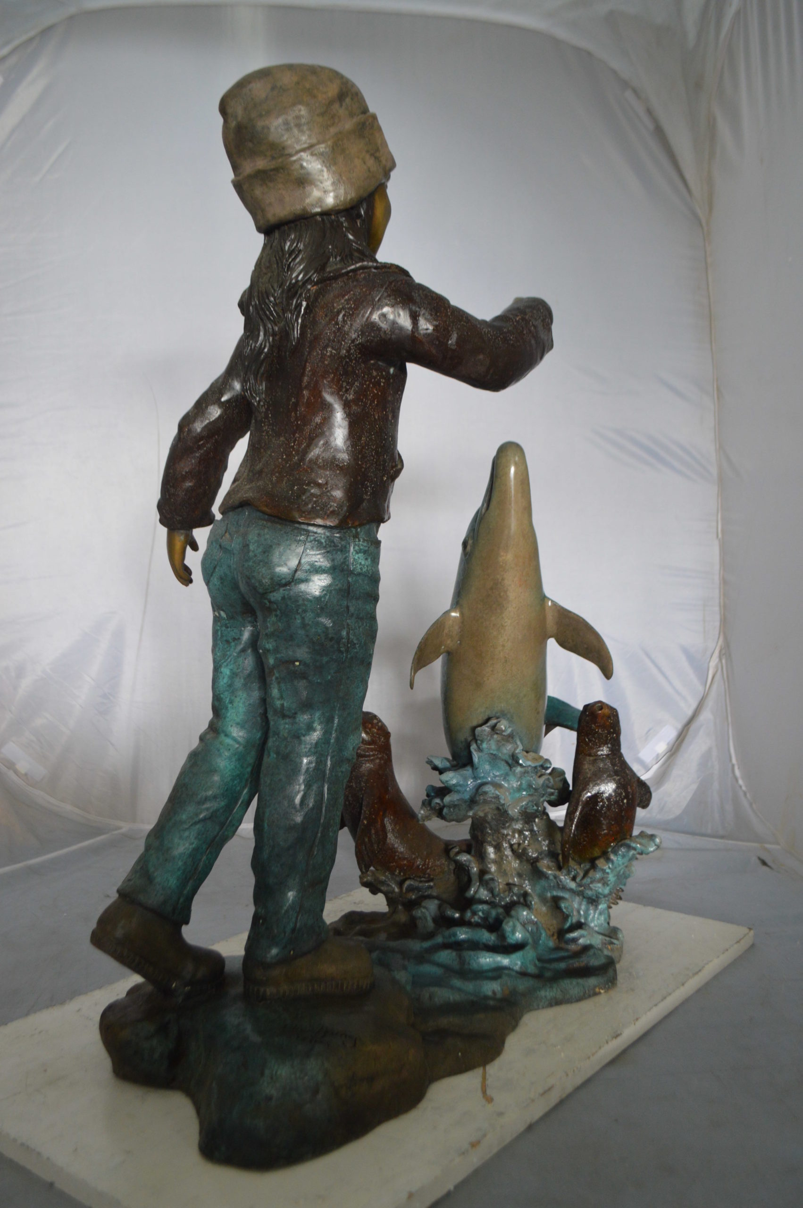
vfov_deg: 62.0
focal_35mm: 30
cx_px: 402
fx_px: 1006
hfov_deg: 43.5
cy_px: 604
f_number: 3.8
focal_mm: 20
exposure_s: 1/60
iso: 720
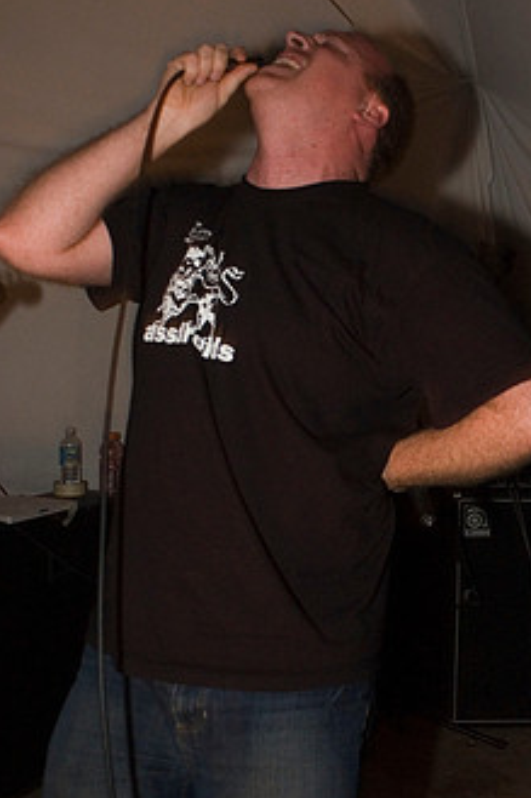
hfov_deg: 32.3
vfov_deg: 47.4
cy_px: 383
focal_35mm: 41
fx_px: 908
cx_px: 355
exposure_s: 1/20
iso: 1600
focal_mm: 20
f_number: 3.2
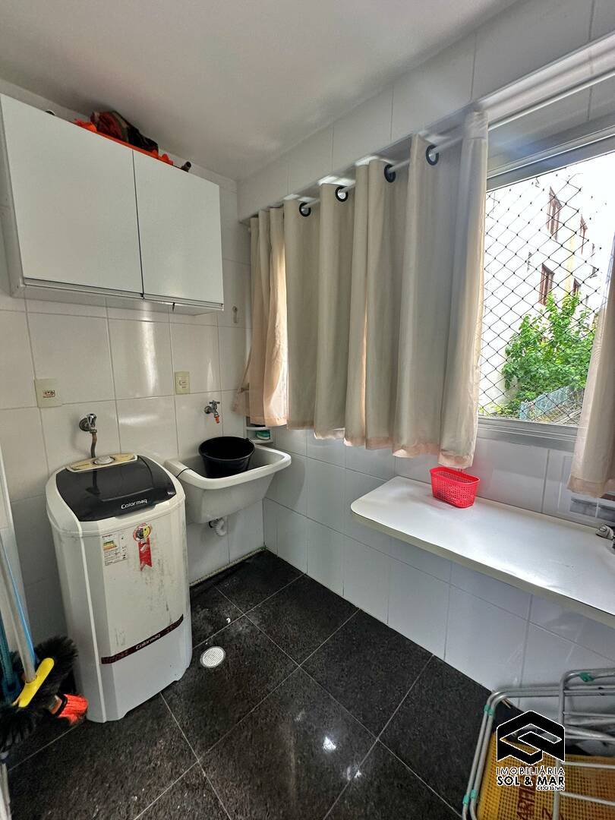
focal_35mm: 14
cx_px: 308
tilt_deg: -8.5
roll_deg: -0.5
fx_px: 332
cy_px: 410
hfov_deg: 85.7
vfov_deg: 102.1
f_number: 2.2
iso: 100
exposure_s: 1/120
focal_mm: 2.22
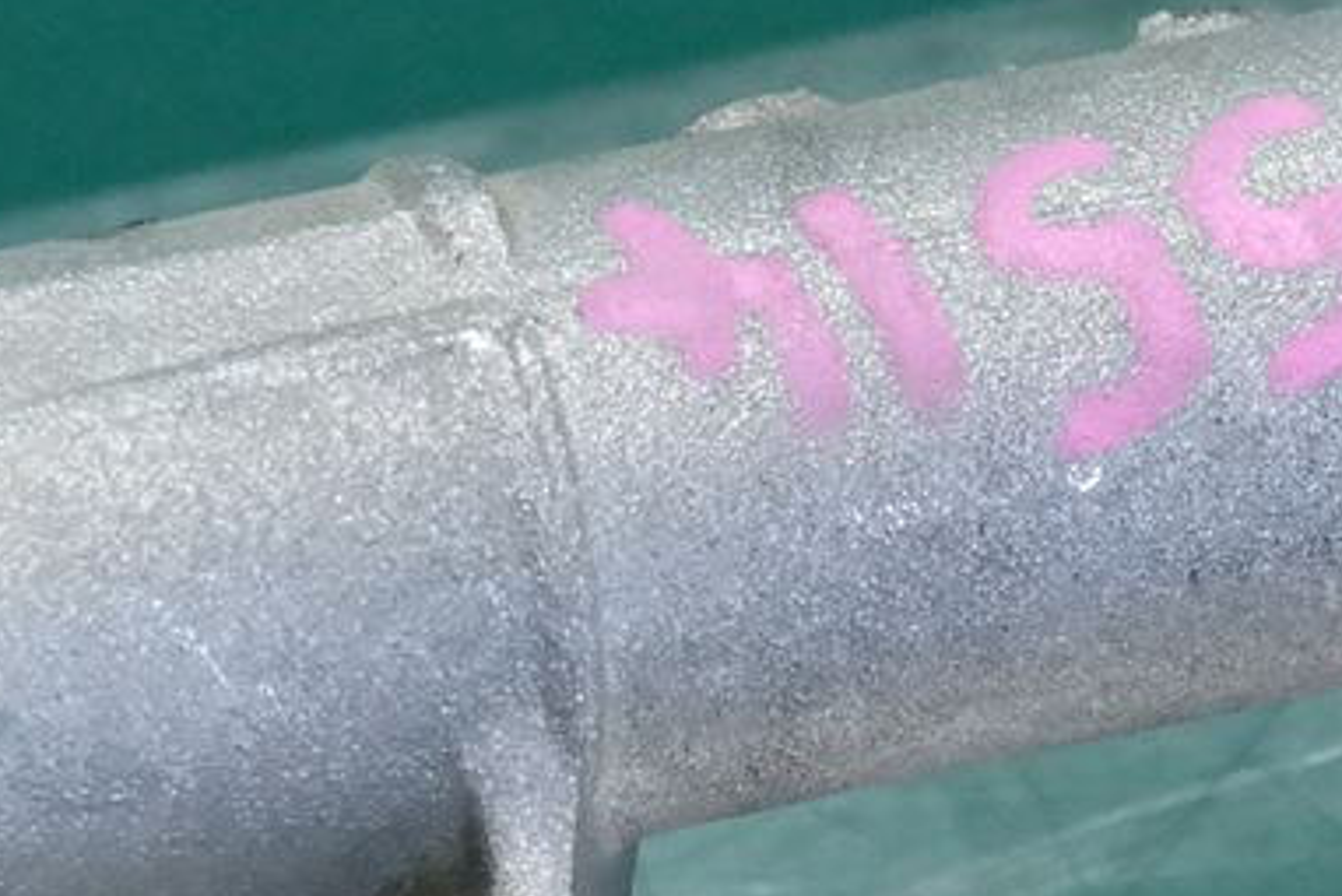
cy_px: 481
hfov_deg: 7.7
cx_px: 1156
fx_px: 9994
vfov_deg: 5.1
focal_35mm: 268
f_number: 6.3
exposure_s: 1/80
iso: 1600
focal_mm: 42
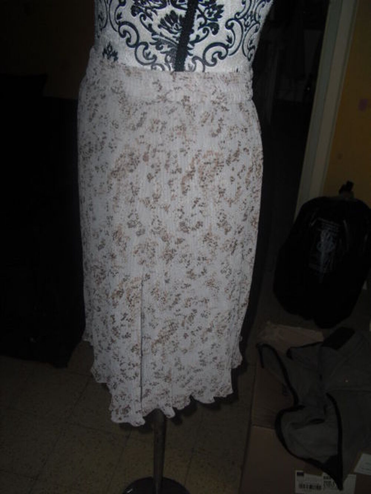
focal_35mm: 36
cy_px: 247
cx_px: 186
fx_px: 514
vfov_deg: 51.4
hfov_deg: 39.7
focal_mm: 6.3
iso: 100
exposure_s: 1/60
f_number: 3.1
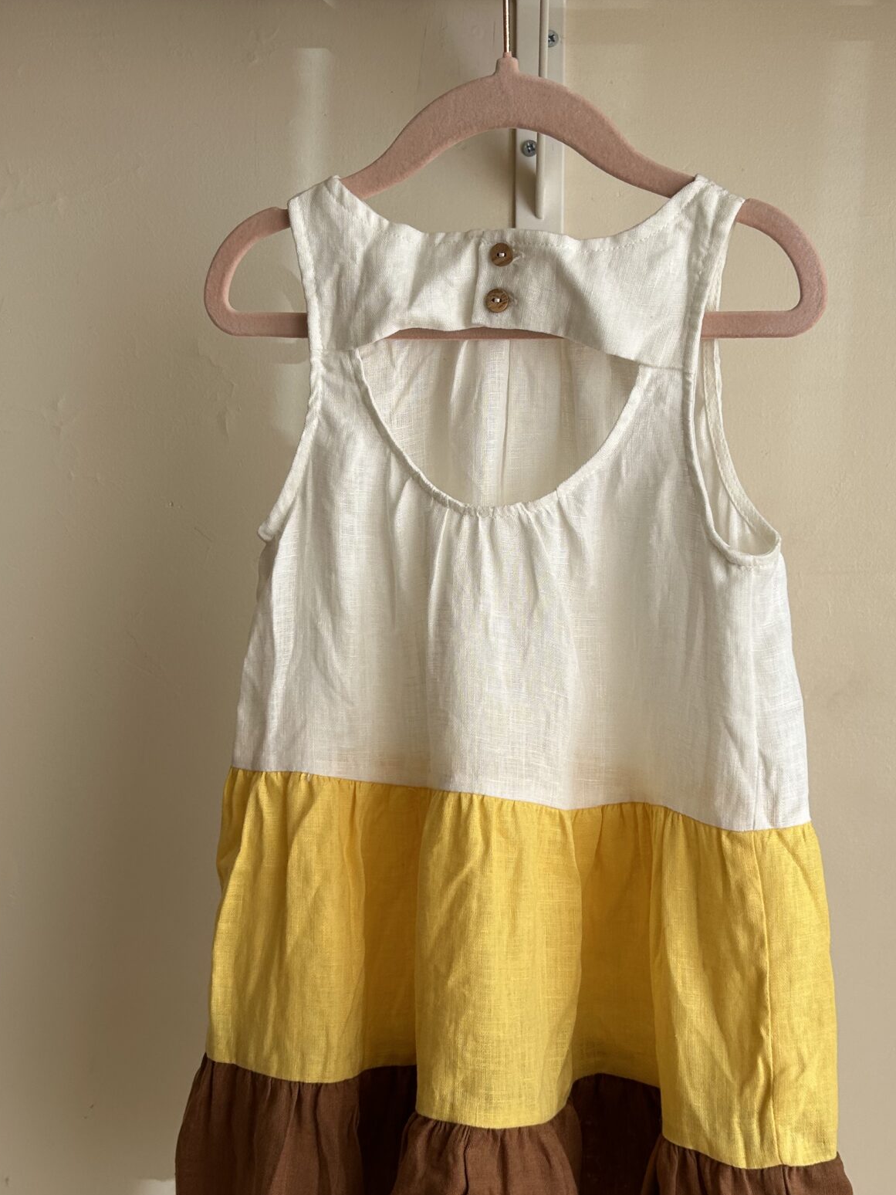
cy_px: 614
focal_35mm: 43
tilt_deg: -4.9
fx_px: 1484
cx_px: 507
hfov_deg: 33.6
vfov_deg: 43.8
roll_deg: -0.5
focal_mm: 5.7
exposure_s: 1/509
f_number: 1.5
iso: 50
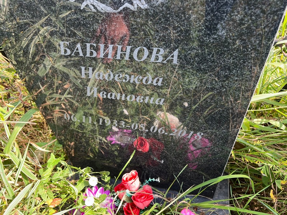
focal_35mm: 26
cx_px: 144
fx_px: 216
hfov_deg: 67.3
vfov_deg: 53.1
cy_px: 108
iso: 50
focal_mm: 5.7
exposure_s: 1/244
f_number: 1.5
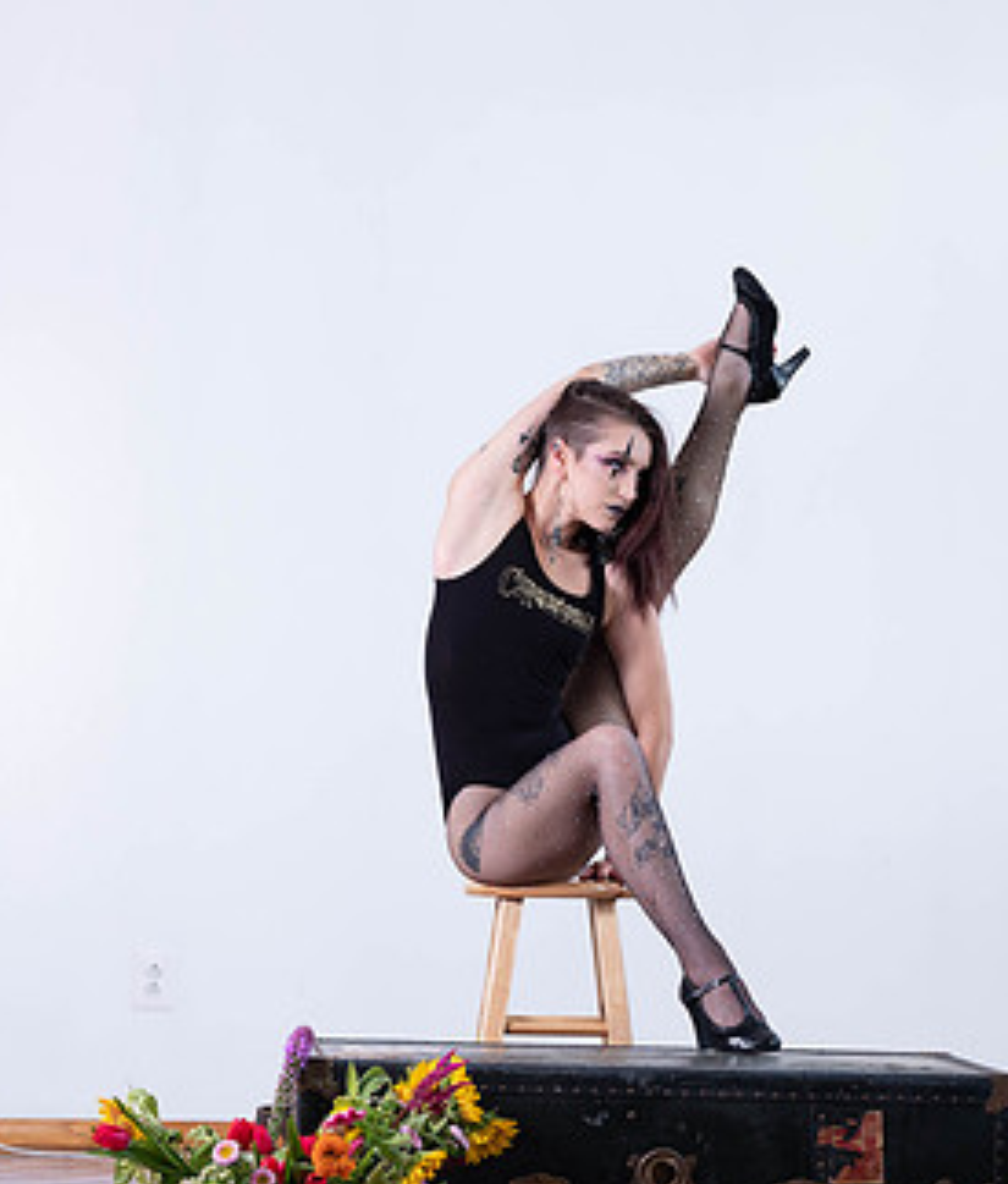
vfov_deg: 17.8
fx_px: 3773
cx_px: 684
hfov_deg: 15.2
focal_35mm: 105
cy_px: 745
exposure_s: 1/80
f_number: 5.6
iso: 500
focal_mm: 63
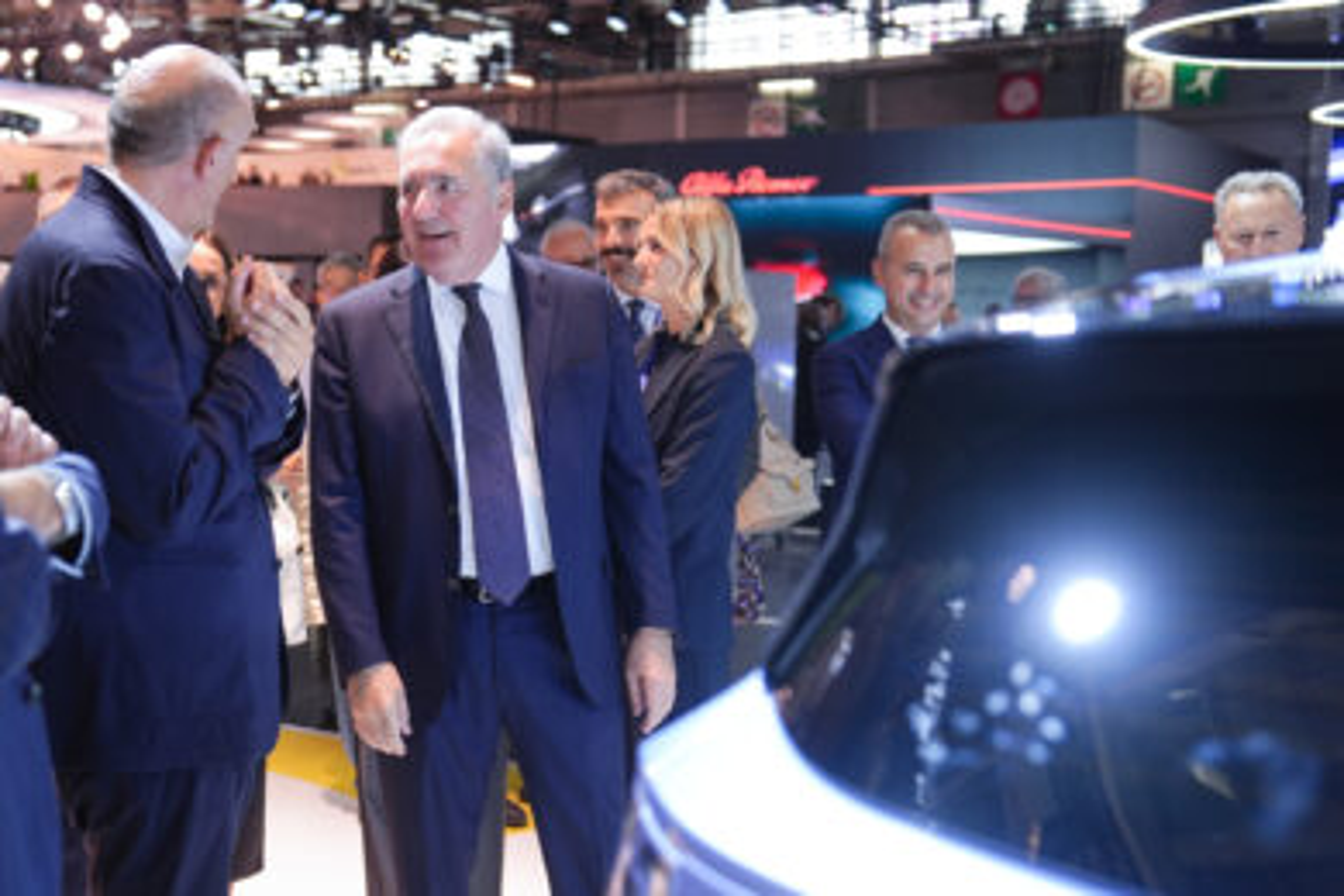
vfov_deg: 31.9
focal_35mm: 42
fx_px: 1568
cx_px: 672
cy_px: 448
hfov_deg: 46.4
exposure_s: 1/160
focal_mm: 42
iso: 500
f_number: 2.8
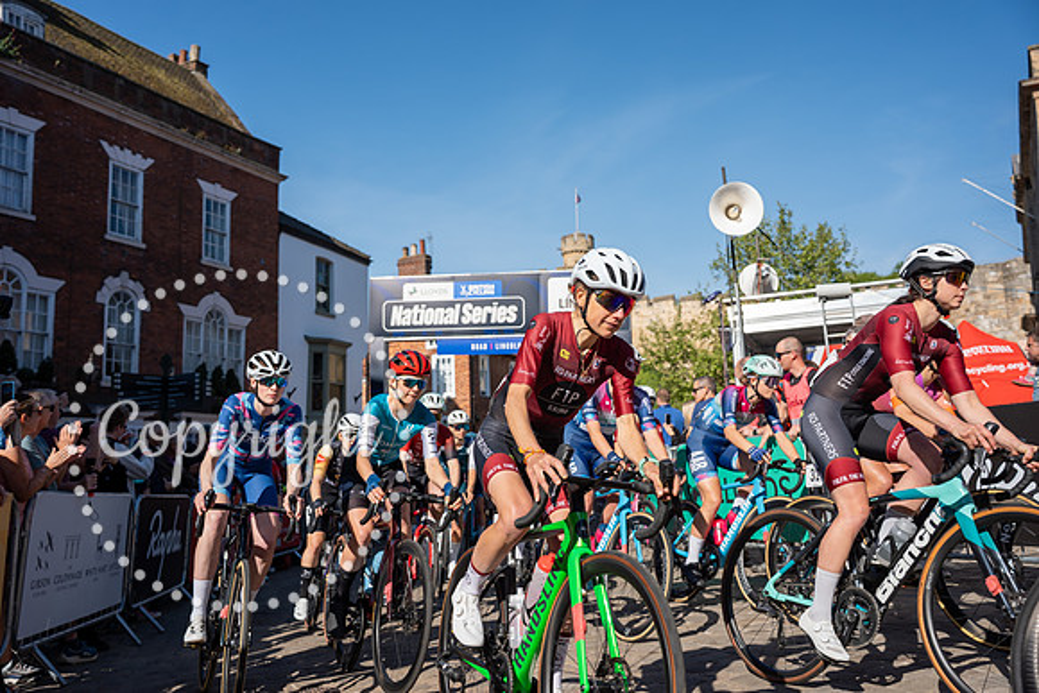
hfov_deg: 57.2
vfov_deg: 40.0
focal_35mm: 33
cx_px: 520
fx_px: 953
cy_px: 346
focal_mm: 33
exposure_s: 1/800
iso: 100
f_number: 4
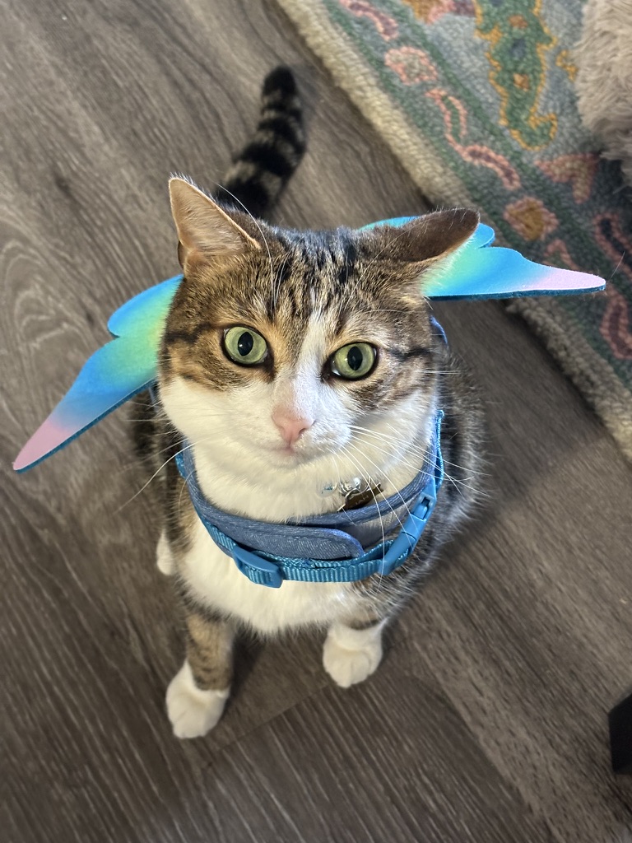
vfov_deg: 36.8
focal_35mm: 52
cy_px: 422
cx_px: 316
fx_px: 1266
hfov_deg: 28.0
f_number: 1.6
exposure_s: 1/30
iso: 320
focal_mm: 5.96
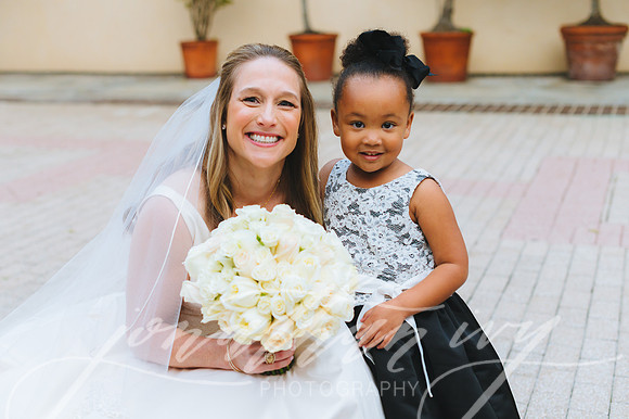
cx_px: 289
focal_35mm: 55
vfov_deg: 24.4
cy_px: 220
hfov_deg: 36.0
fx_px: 968
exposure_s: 1/640
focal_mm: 50
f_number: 3.2
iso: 1000
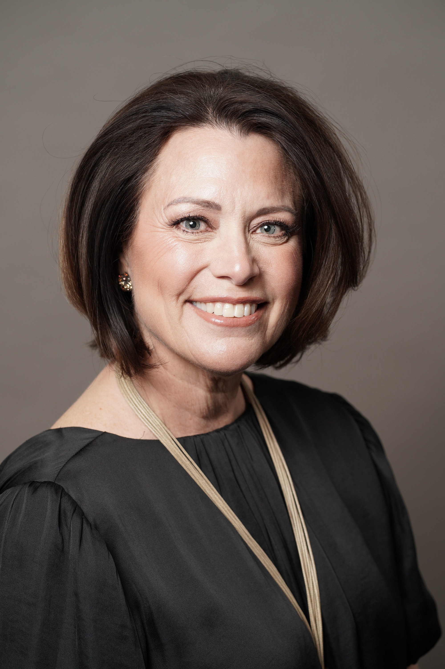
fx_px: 1579
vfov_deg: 23.9
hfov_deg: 16.0
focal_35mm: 85
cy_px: 334
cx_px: 222
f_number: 5.6
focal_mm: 85
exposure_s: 1/100
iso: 250
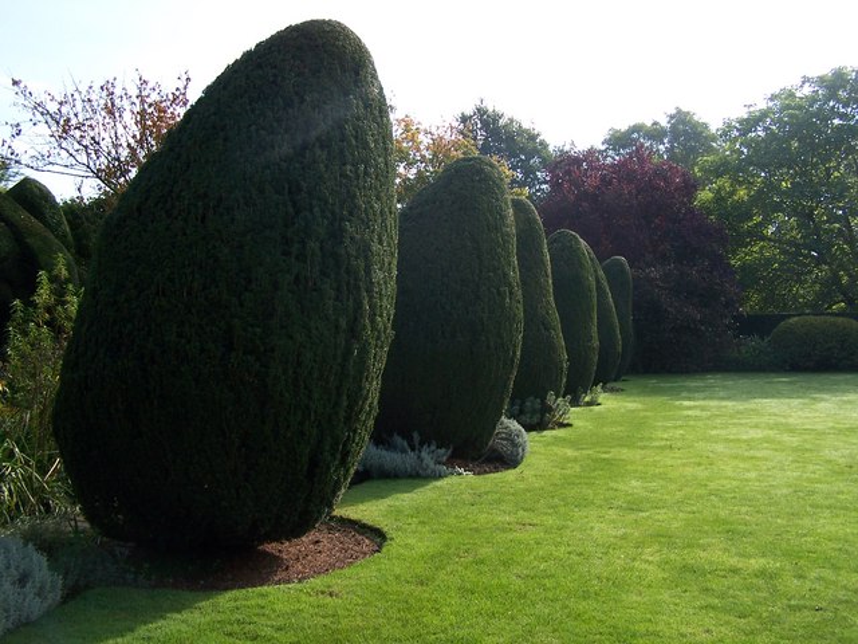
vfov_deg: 37.7
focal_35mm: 38
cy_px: 322
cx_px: 429
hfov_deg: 49.0
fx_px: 942
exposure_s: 1/500
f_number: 2.8
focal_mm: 6.3
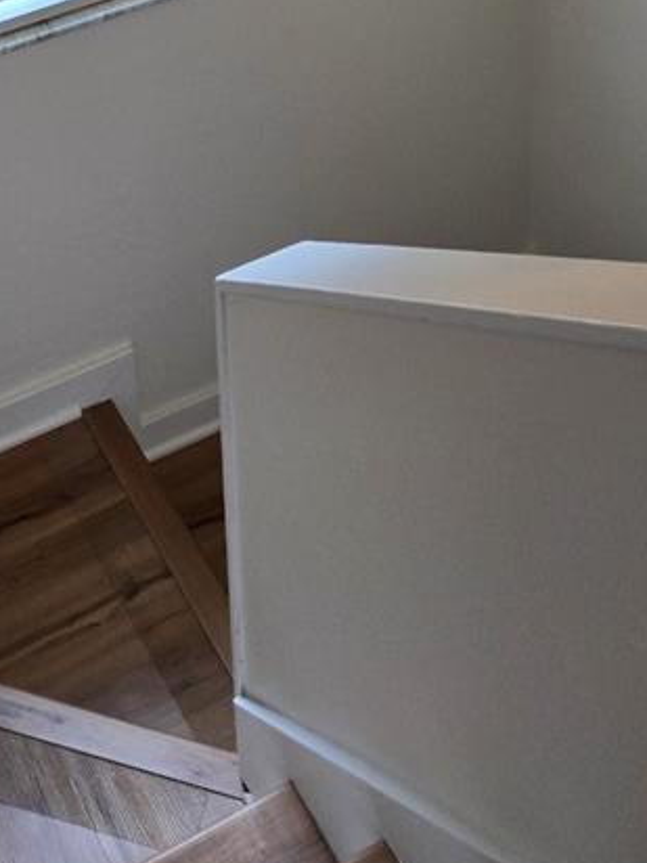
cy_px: -362
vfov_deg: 24.0
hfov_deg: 21.8
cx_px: 186
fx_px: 1670
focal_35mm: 67
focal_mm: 5.4
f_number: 1.8
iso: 100
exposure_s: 1/120
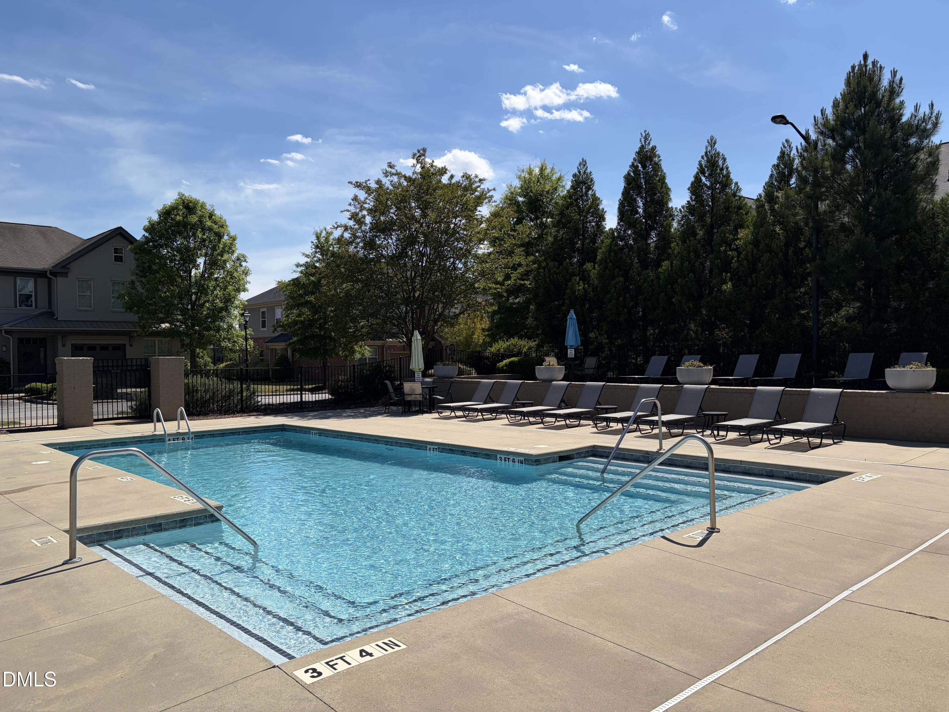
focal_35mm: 26
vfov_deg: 53.1
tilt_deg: -0.3
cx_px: 474
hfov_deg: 67.3
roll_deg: +0.6
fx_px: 713
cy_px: 356
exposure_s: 1/7813
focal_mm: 5.96
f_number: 1.6
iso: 64
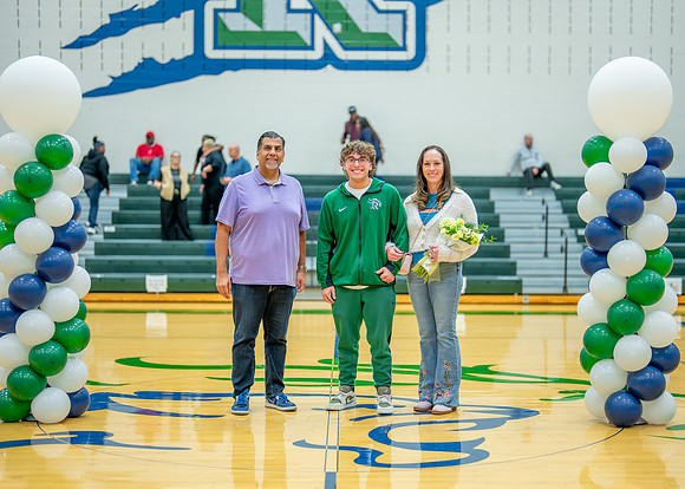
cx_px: 361
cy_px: 260
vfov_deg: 24.8
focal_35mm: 57
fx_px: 1110
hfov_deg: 34.3
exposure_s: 1/800
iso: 1000
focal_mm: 50
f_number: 1.2
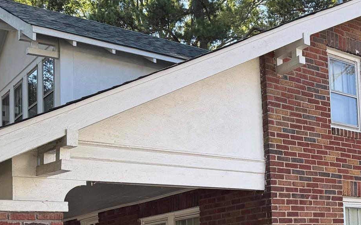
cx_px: 346
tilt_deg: +6.3
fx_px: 561
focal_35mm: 57
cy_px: 215
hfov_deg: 33.2
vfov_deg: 22.1
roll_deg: +3.3
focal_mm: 6.76
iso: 100
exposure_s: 1/627
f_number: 1.78
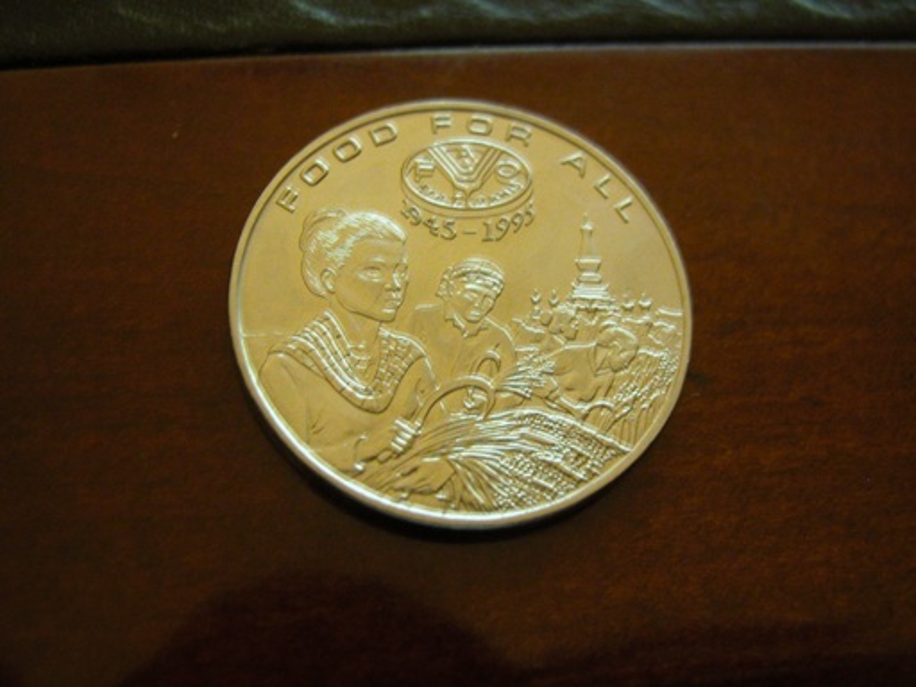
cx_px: 458
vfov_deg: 29.1
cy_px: 344
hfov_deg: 38.2
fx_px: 1323
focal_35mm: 50
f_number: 3
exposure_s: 1/4.1
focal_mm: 12.7
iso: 400
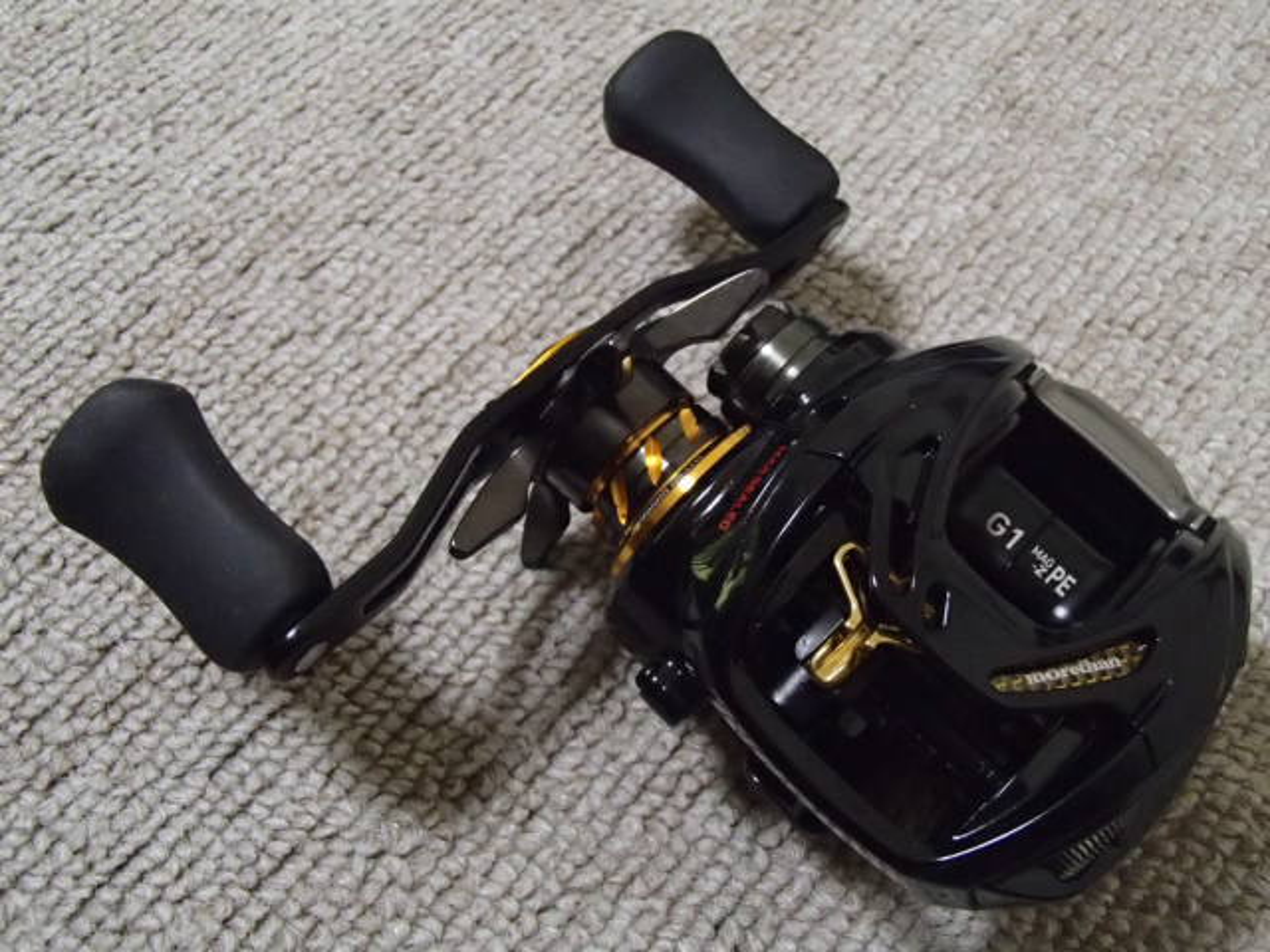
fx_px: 1357
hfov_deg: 50.1
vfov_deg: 38.7
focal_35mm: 37
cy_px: 476
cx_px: 635
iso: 1600
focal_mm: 6.64
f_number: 4.7
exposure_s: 1/40
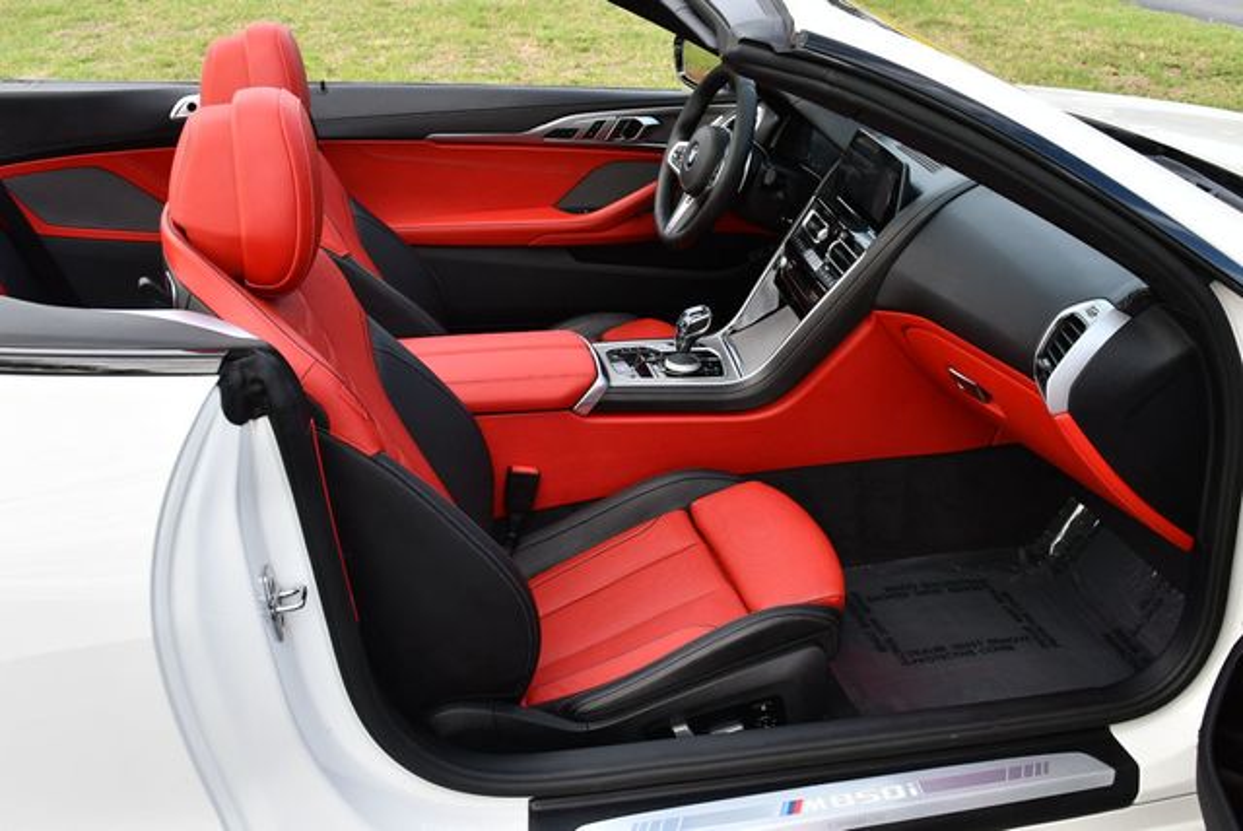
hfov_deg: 53.1
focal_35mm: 36
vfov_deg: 36.9
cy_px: 416
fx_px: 1244
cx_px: 622
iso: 280
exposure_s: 1/250
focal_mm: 18
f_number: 5.6
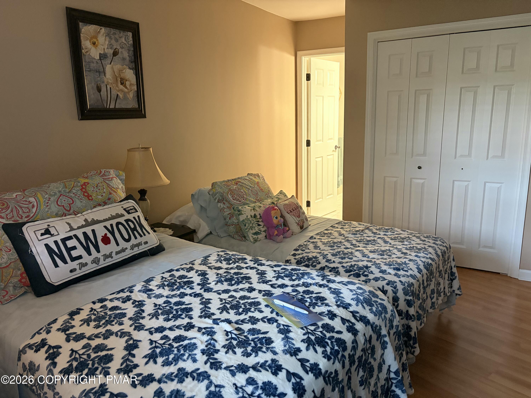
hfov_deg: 67.3
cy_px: 199
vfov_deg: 53.1
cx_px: 266
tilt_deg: -11.9
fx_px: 399
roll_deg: +1.6
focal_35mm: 26
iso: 500
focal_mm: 5.96
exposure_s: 1/40
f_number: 1.6
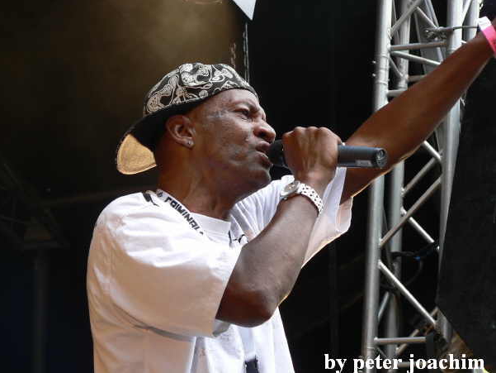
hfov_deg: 13.7
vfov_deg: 10.3
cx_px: 247
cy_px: 186
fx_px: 2064
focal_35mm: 144
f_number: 3.3
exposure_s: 1/60
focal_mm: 24.6
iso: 64
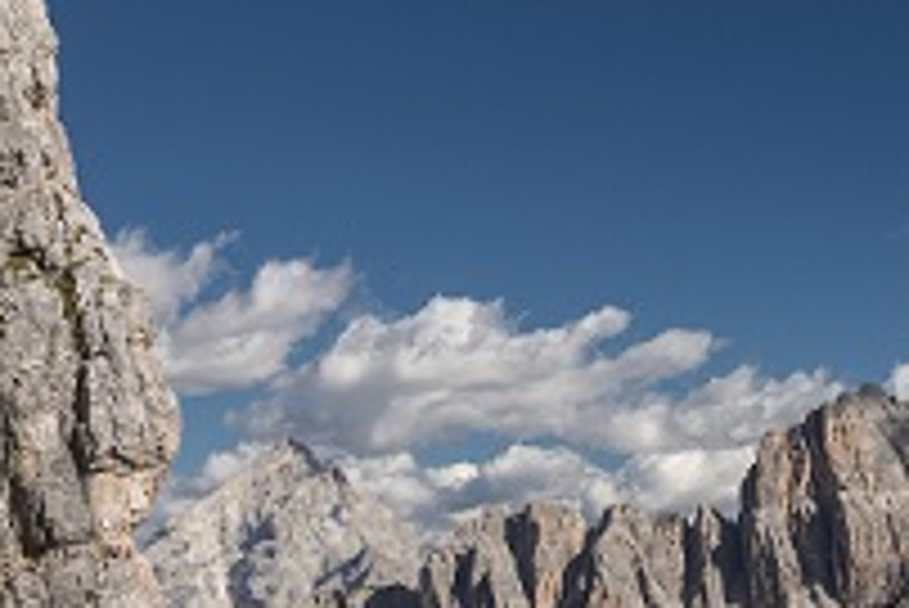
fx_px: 2729
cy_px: 212
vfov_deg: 12.7
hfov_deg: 18.9
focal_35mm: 108
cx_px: 400
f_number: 9
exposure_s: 1/200
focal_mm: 40
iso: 200
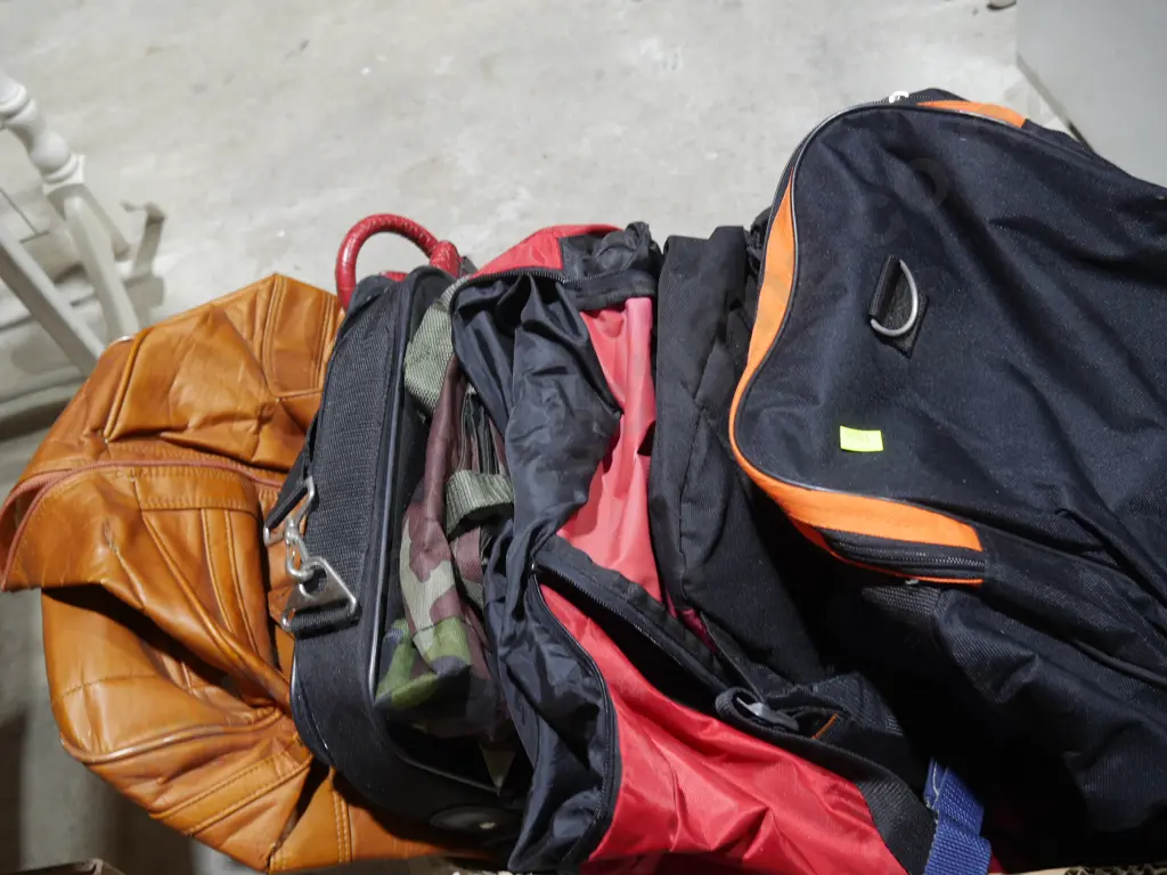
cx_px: 584
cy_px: 438
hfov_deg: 46.8
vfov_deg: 36.0
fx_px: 1349
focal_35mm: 40
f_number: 4.4
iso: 500
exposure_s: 1/60
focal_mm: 20
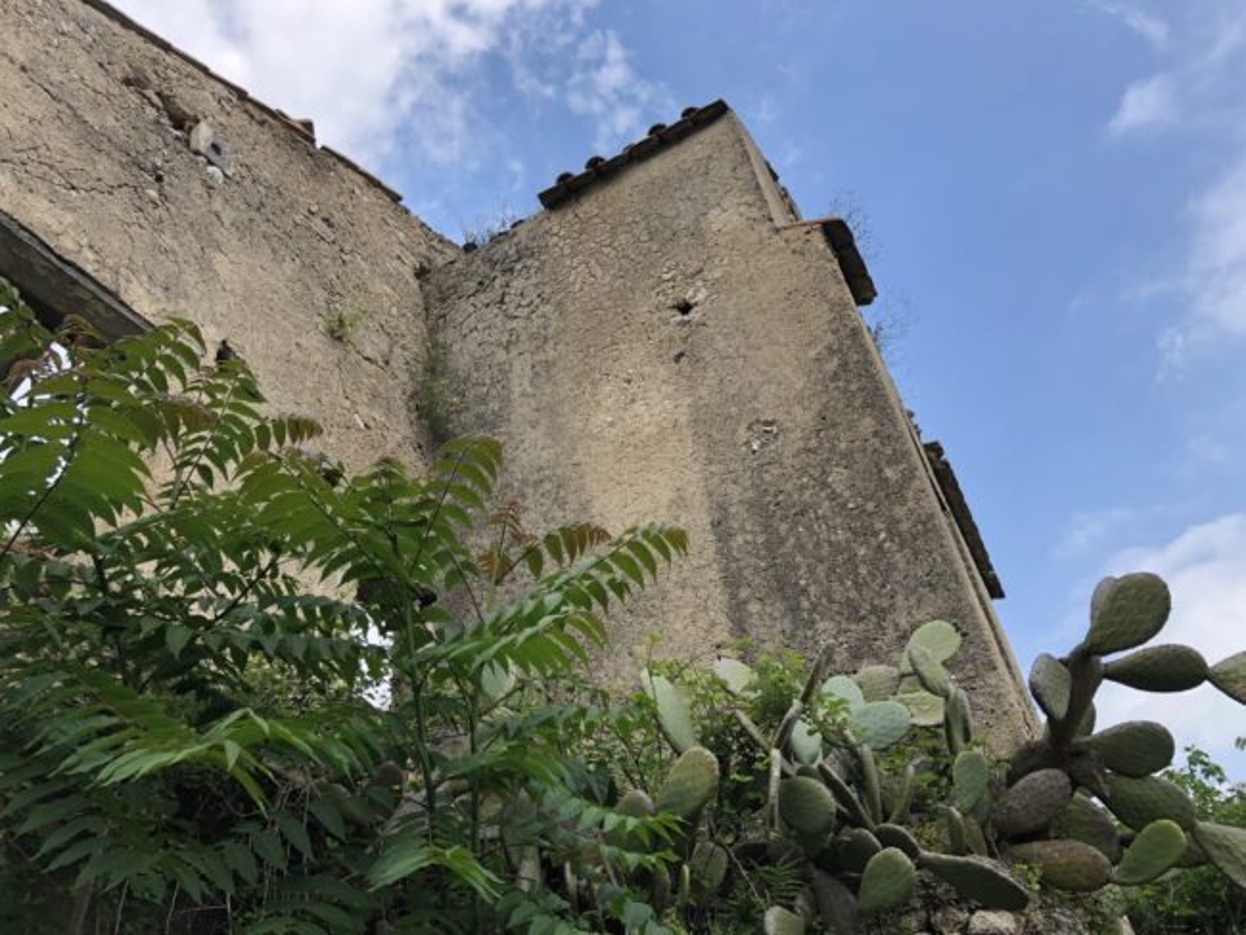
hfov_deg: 63.4
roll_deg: +10.8
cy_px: 468
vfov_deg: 49.8
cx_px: 623
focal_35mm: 28
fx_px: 1008
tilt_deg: +38.1
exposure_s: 1/1021
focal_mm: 4
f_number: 1.8
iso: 20
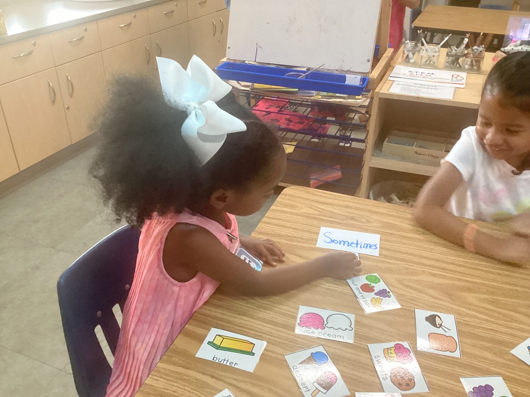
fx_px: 475
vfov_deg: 45.4
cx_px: 265
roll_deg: -1.3
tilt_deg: -31.9
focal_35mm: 31
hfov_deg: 58.4
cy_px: 198
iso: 320
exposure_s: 1/60
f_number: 2.4
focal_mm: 3.3
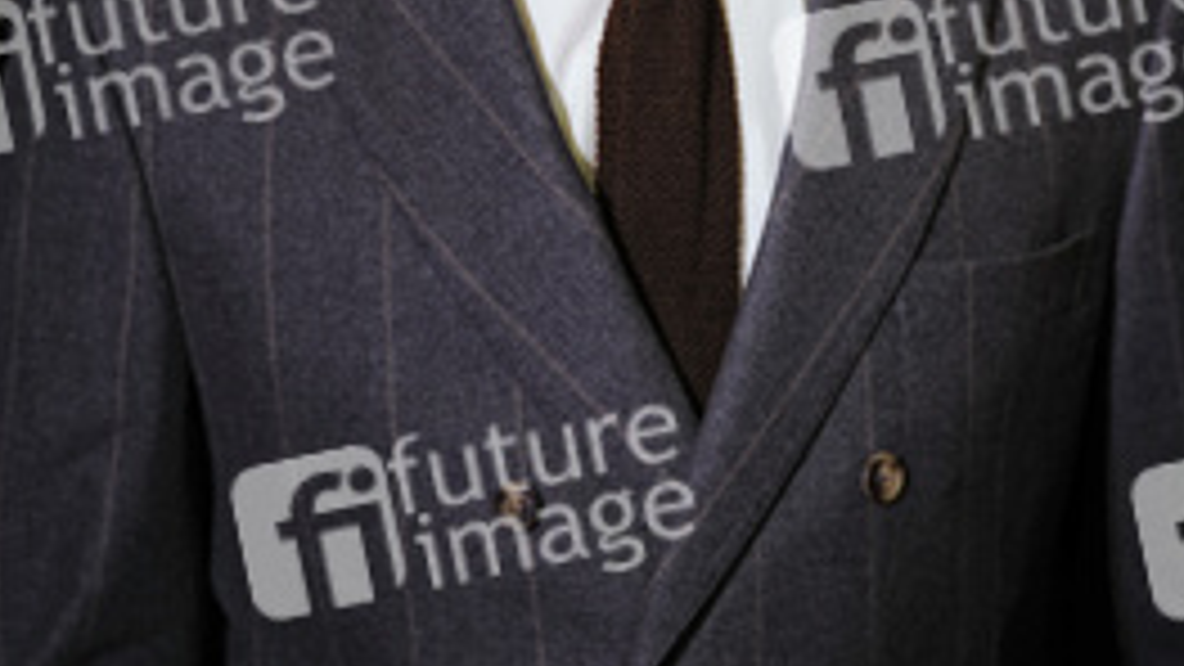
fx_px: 9985
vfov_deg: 3.8
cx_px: 594
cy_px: -162
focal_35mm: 318
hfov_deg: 6.8
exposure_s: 1/160
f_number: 4.5
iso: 400
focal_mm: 200
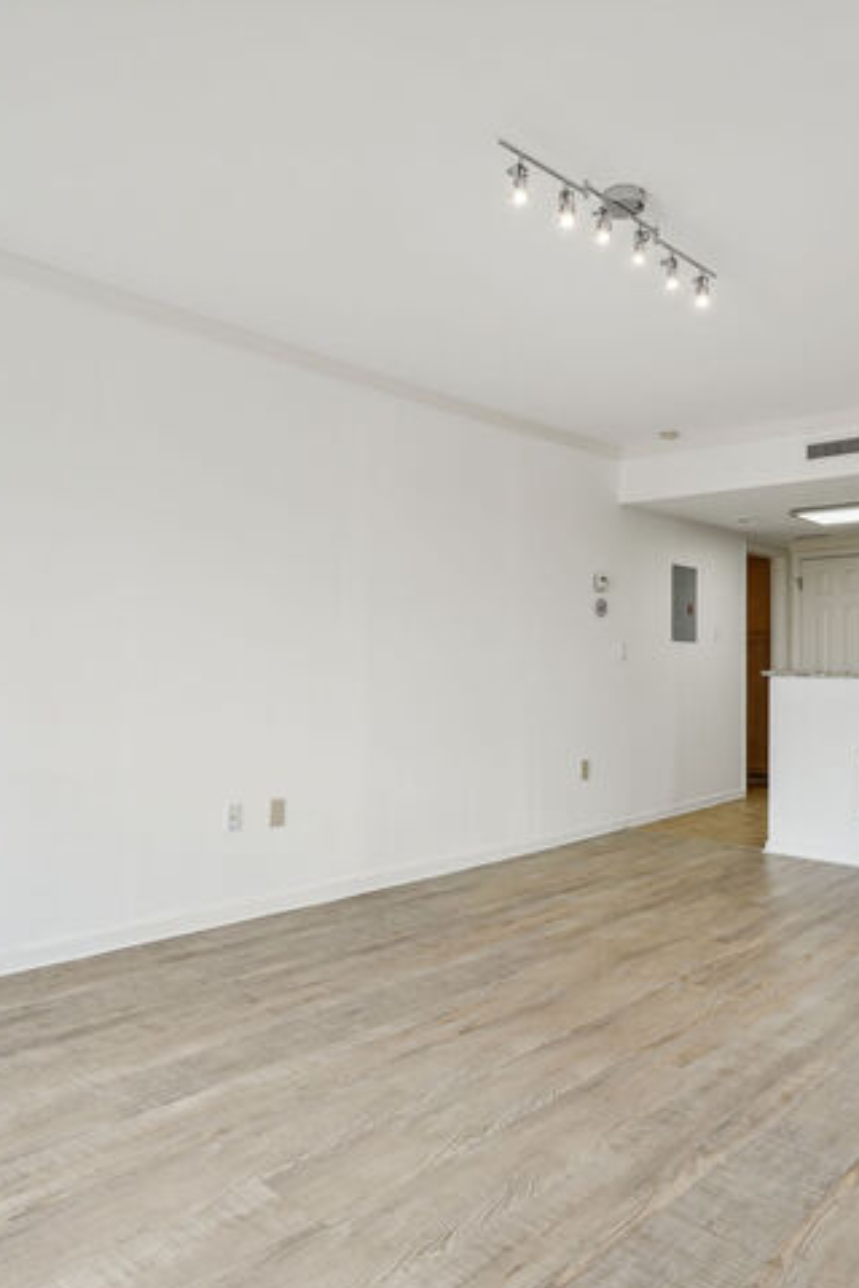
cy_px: 665
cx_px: 456
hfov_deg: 51.3
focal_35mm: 25
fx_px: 895
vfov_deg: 71.5
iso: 400
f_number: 9
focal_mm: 16
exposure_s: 1/50
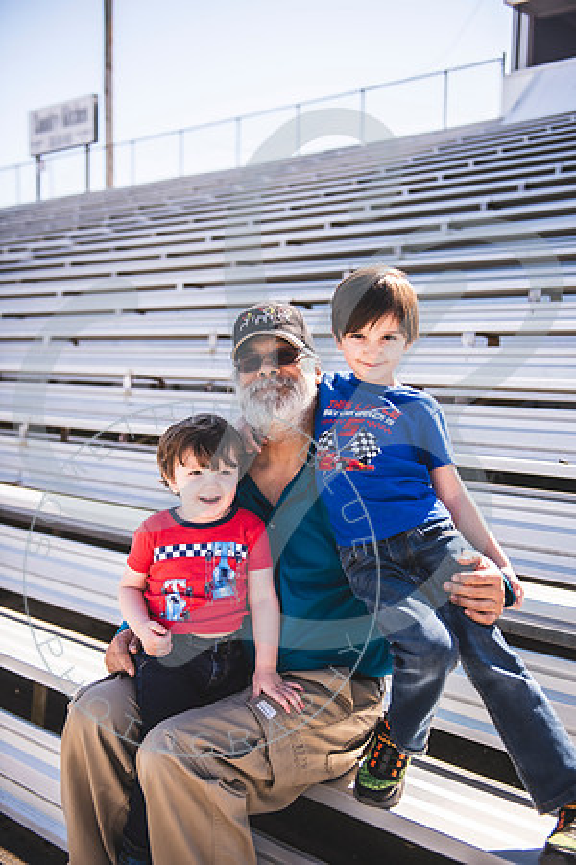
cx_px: 288
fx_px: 912
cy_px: 432
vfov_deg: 50.7
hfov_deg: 35.1
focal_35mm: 38
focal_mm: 38
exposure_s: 1/1600
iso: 100
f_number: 3.2
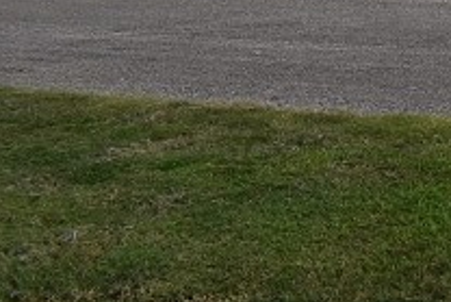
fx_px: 1868
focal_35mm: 149
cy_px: -335
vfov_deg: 8.6
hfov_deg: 10.9
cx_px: 1194
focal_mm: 18
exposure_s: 1/500
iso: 360
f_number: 11
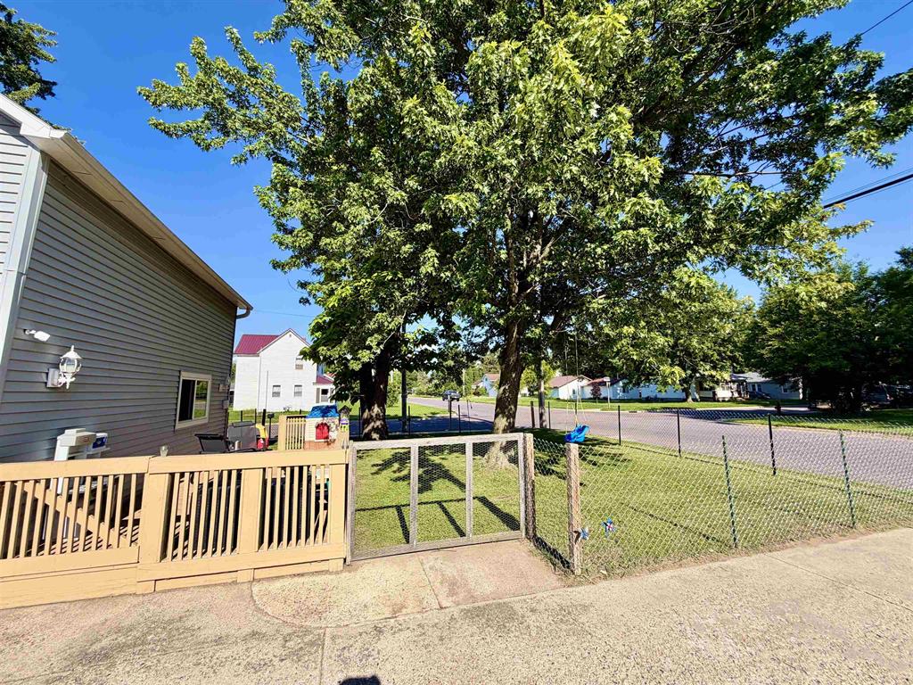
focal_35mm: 14
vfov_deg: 85.7
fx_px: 369
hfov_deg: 102.1
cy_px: 342
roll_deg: +1.2
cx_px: 456
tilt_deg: +6.6
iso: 32
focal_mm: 2.22
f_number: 2.2
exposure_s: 1/770
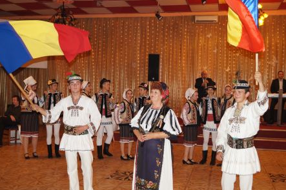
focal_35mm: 44
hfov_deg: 44.6
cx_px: 146
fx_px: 349
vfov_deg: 30.4
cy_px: 94
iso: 500
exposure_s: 1/60
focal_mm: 26
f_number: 4.5
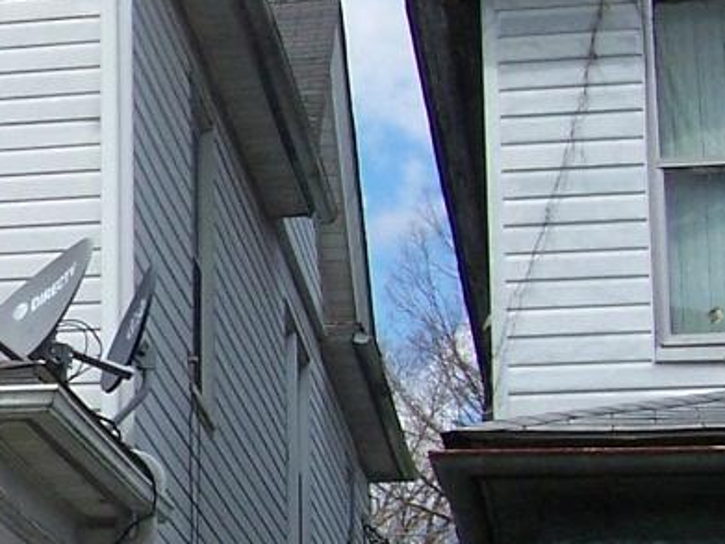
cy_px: 353
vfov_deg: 11.4
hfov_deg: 14.1
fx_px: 2722
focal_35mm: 130
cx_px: -382
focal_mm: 5.6
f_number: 5.6
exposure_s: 1/350
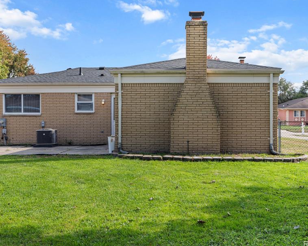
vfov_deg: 39.2
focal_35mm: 38
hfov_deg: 47.8
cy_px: 113
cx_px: 137
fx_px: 347
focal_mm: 30
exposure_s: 1/50
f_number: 8
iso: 100
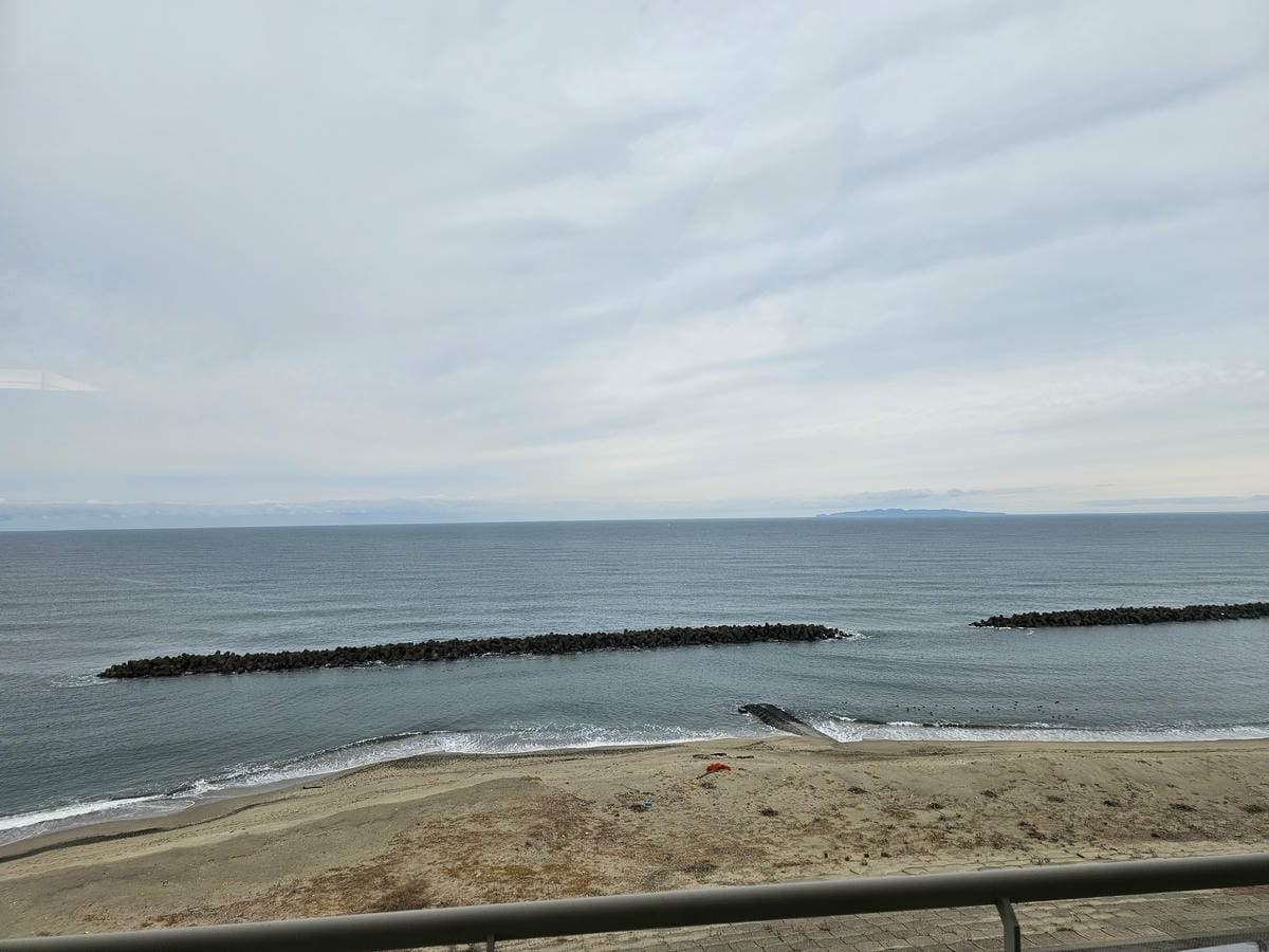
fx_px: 843
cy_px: 476
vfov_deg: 58.9
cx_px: 634
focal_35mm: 23
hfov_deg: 73.9
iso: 10
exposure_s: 1/217
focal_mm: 6.3
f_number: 1.7
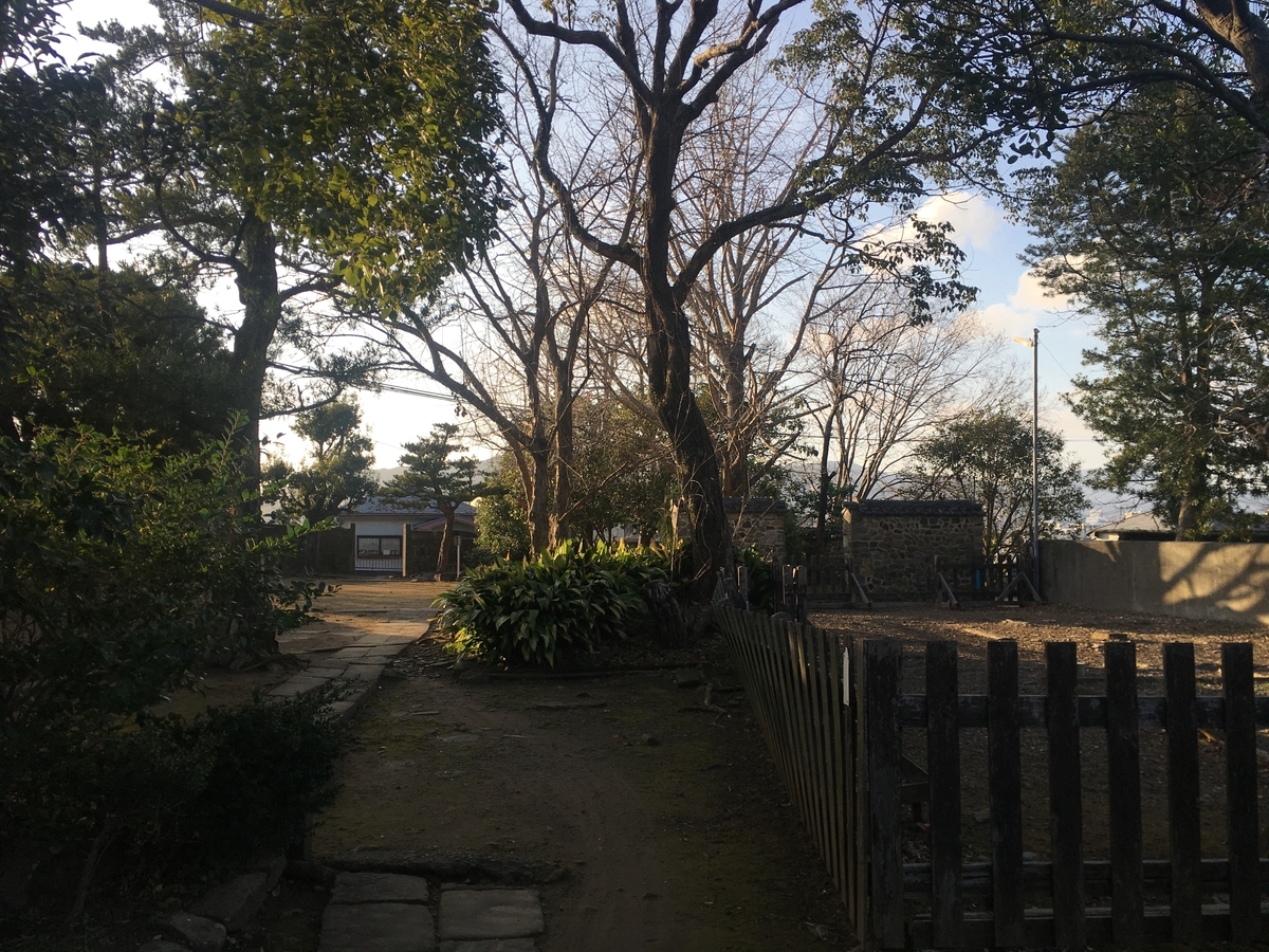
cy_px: 476
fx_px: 1063
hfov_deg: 61.7
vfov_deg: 48.2
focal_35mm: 29
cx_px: 634
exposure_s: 1/712
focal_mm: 4.15
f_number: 2.2
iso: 25
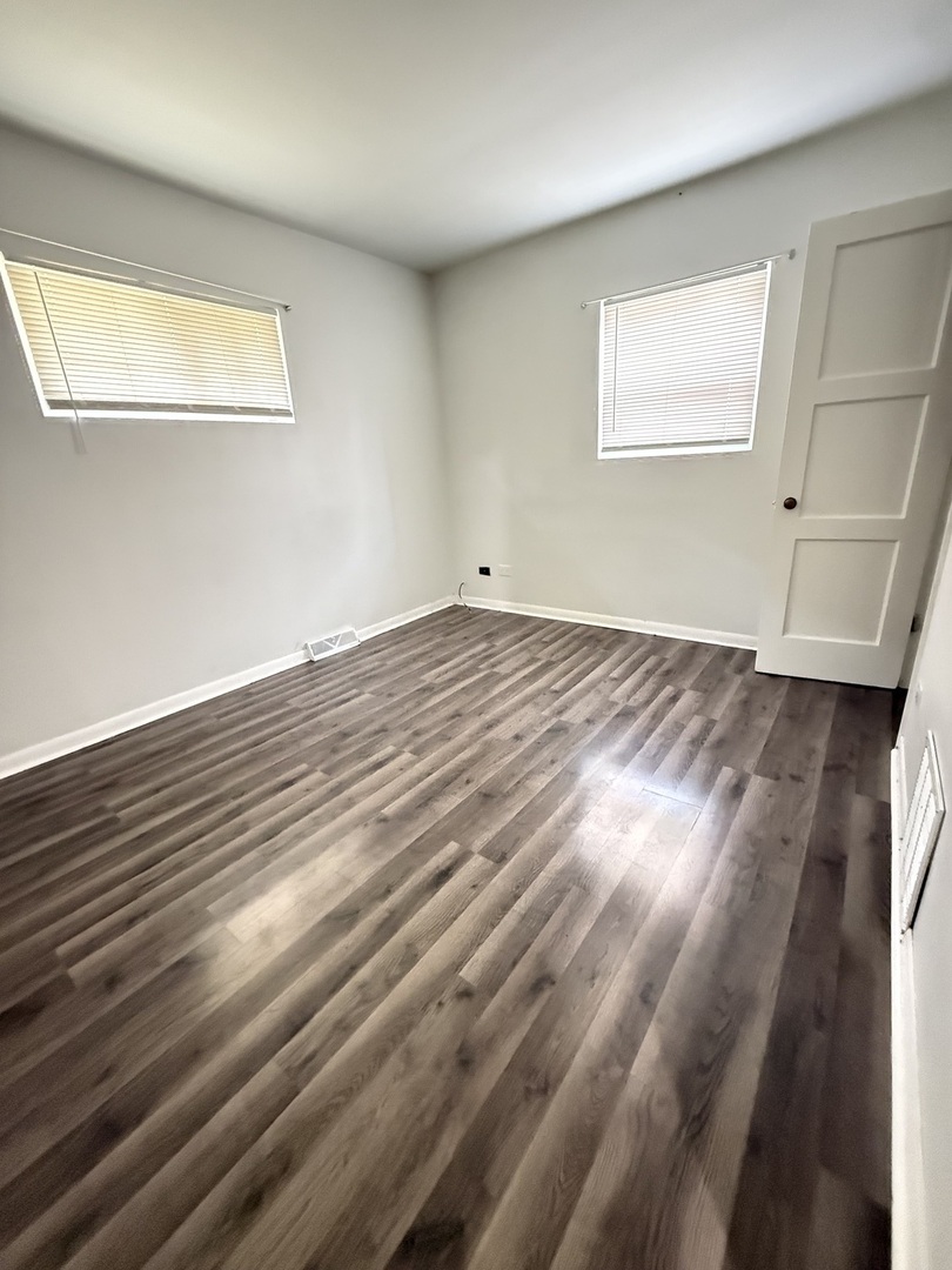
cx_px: 476
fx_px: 513
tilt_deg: -18.3
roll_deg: +2.9
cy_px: 635
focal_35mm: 14
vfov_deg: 102.1
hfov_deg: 85.7
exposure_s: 1/30
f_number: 2.2
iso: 1250
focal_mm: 2.22
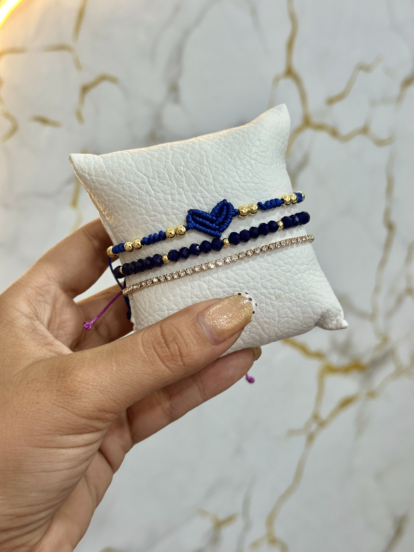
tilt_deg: -17.0
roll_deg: -0.9
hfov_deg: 30.3
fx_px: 765
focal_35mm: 48
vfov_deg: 39.7
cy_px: 276
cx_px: 207
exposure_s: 1/60
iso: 125
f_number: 1.78
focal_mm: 6.86
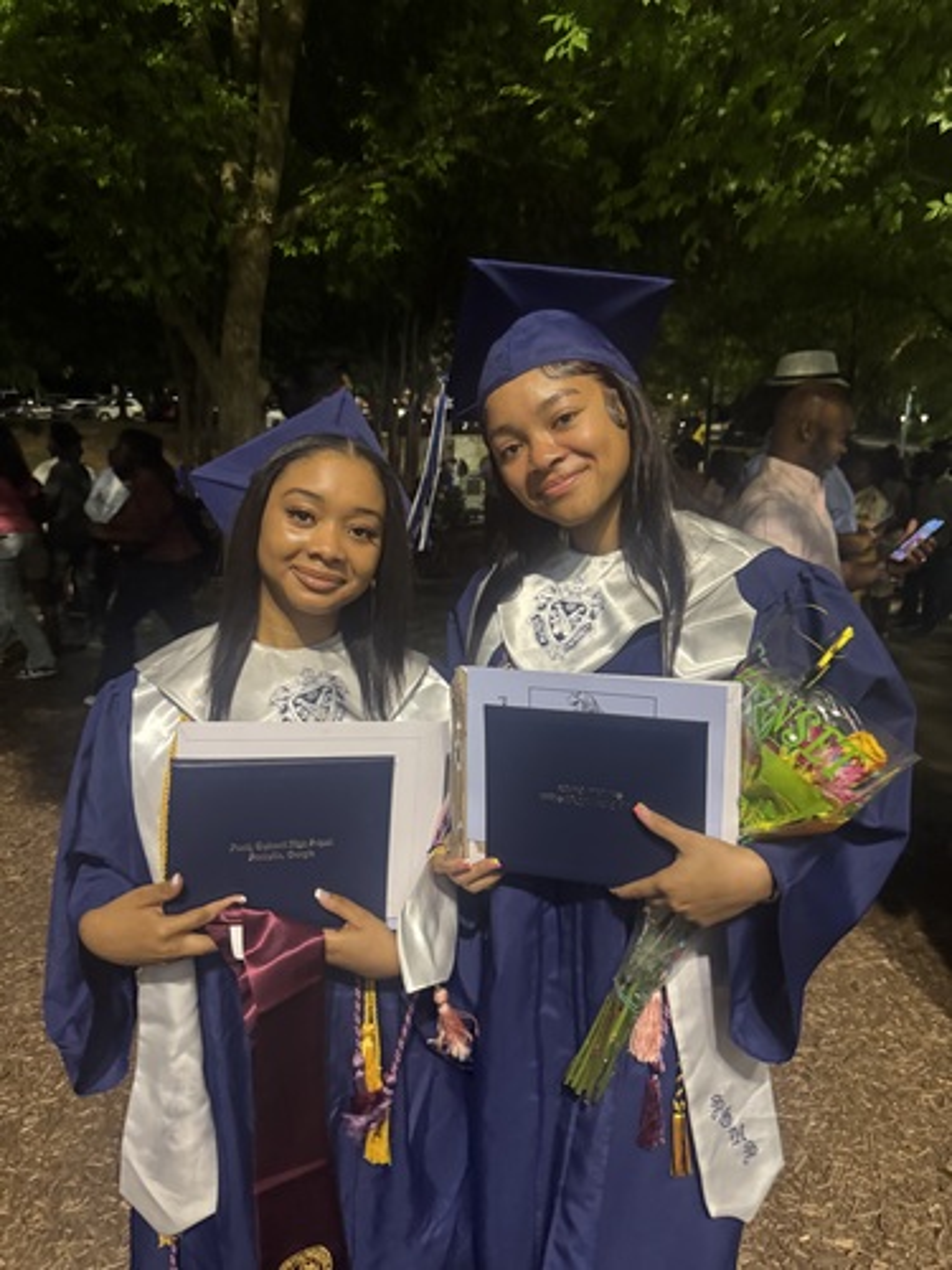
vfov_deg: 71.6
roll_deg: -1.8
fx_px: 880
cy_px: 635
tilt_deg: -9.9
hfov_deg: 56.8
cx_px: 476
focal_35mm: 24
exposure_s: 1/60
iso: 800
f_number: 1.78
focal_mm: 6.76
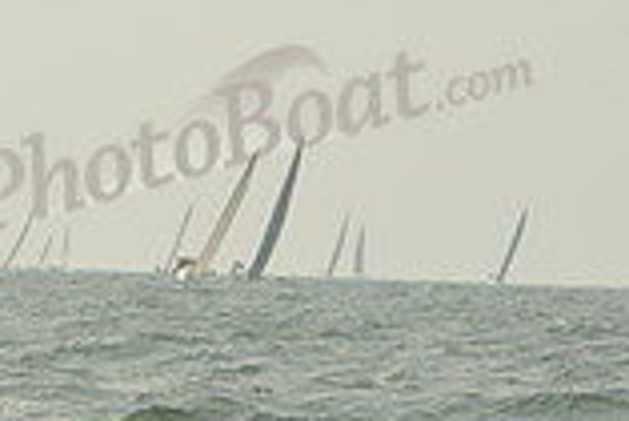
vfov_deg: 2.0
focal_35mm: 683
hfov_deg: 3.0
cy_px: -22
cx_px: -236
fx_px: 11944
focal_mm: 185
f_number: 9
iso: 320
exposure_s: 1/1250
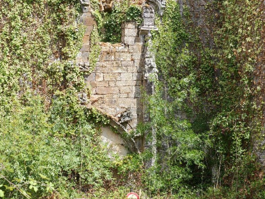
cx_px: 108
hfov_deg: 21.5
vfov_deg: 16.2
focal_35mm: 91
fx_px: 697
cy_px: 107
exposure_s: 1/500
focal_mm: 35
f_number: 5
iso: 200
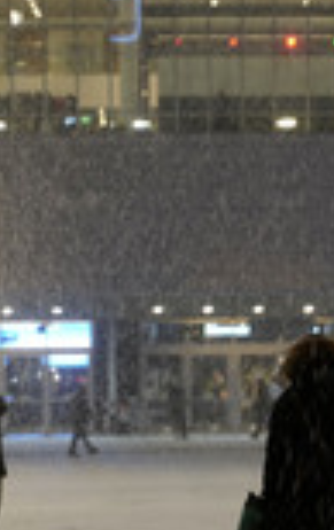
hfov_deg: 5.9
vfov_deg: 9.4
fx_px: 3230
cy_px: 413
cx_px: 329
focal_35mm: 223
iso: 640
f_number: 2.8
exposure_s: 1/40
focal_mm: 75
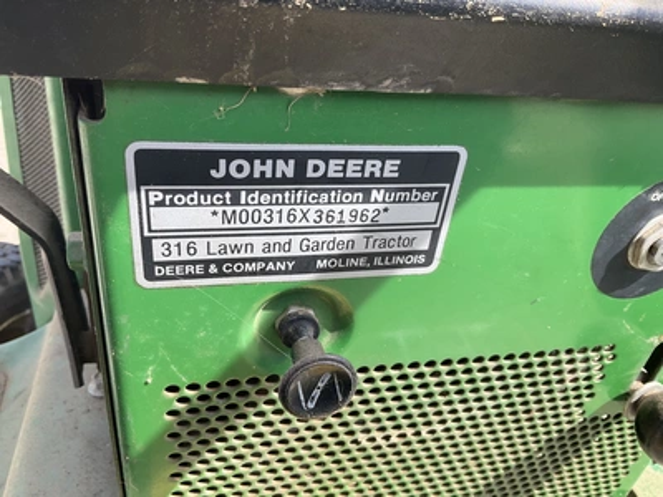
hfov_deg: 61.7
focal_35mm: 29
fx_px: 555
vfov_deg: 48.2
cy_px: 248
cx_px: 332
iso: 25
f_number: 1.8
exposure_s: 1/247
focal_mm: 3
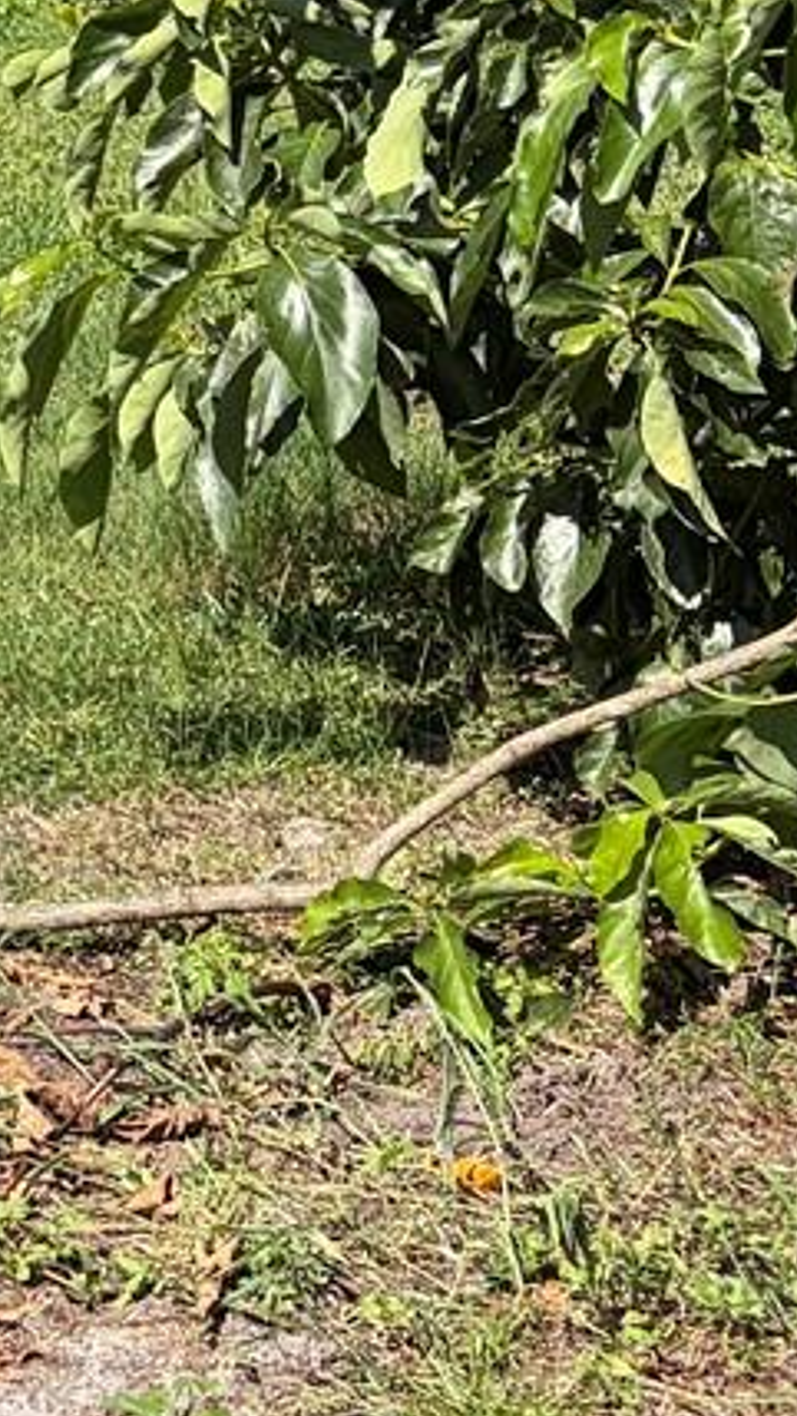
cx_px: -1068
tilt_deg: -4.9
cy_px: -20
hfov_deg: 10.1
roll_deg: -1.5
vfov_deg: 19.5
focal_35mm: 106
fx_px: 3979
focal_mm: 5.96
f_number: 1.6
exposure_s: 1/2141
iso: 50
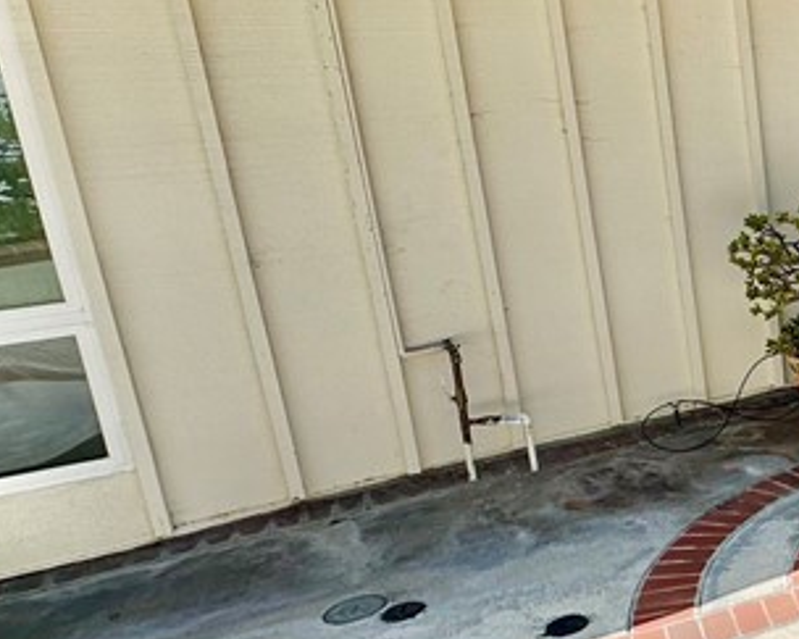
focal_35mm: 46
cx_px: 1164
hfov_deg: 28.4
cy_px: 289
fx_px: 1087
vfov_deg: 32.7
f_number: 2.2
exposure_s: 1/1182
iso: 40
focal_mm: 2.22
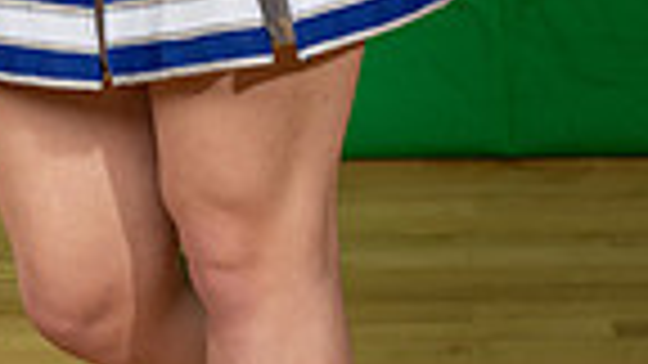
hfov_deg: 11.8
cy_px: -544
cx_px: 212
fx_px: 3144
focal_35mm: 183
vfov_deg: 6.3
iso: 160
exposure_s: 1/250
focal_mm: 56
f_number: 5
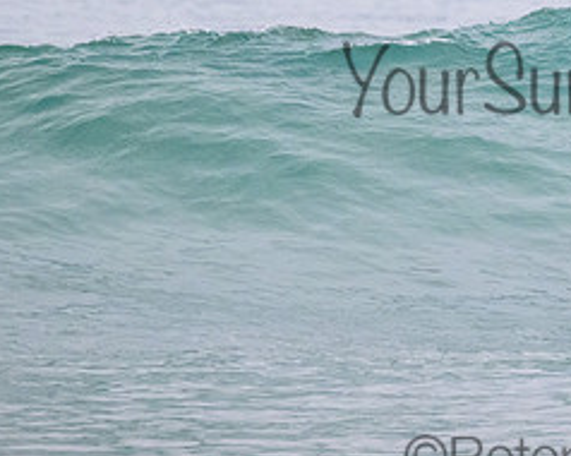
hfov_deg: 1.1
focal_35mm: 1832
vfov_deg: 0.8
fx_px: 30934
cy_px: 59
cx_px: 590
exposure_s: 1/1250
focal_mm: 800
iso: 8000
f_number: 11
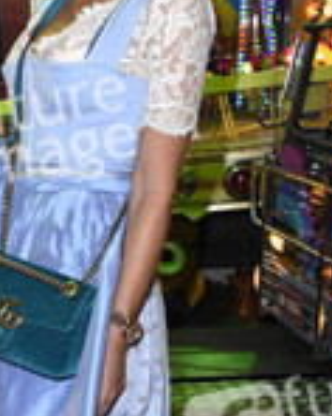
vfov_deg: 24.9
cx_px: 73
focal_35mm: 76
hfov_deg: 19.9
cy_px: 284
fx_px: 935
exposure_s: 1/160
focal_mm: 20
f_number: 9
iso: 3200
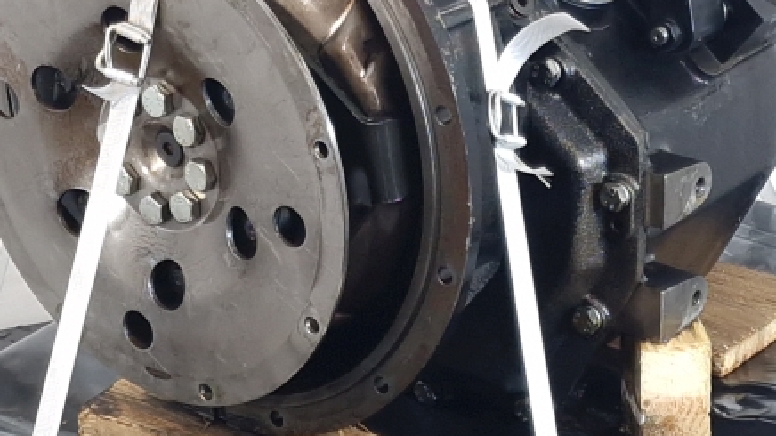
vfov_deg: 25.6
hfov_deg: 44.6
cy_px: 107
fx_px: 946
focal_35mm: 46
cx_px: 404
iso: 100
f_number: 1.8
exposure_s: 1/50
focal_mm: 6.4
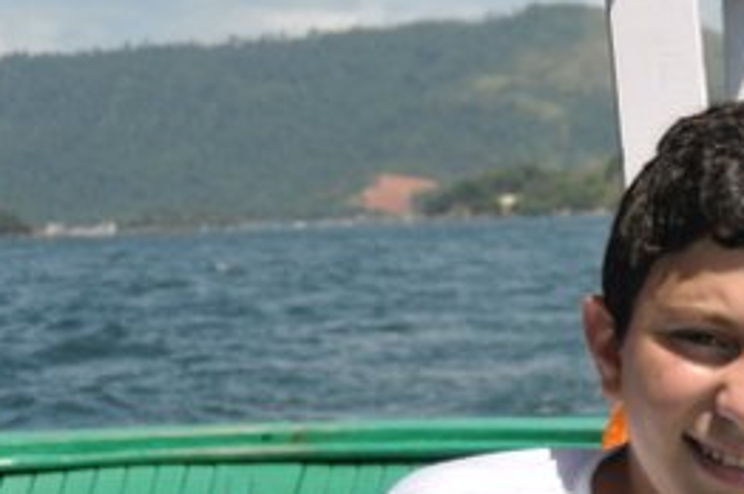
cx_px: 1011
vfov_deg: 11.1
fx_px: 2550
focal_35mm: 124
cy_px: 290
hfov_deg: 15.7
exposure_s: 1/2000
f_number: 4
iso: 200
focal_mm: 27
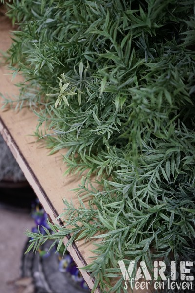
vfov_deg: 54.4
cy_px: 146
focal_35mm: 35
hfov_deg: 37.9
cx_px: 98
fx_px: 284
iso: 1600
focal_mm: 35
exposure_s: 1/60
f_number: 4
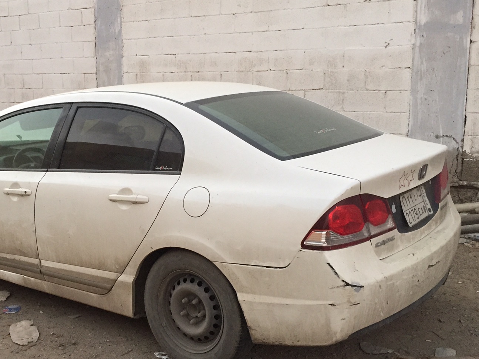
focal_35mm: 43
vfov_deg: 33.6
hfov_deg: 43.6
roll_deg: +0.8
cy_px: 186
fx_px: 595
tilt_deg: -9.8
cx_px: 183
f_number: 2.2
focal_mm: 4.15
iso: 160
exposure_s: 1/30
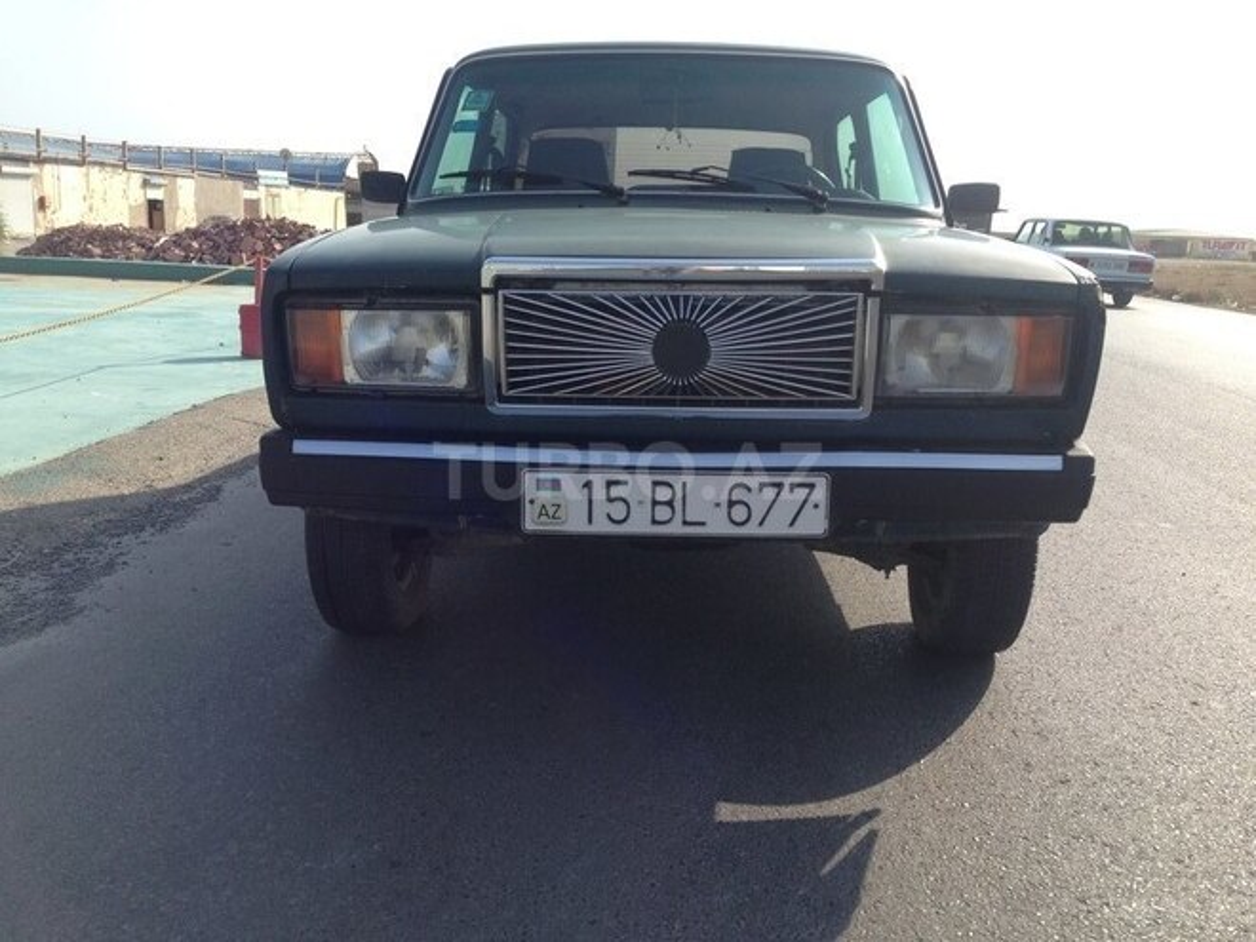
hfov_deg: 55.4
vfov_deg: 42.9
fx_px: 1197
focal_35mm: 33
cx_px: 628
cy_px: 471
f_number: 2.4
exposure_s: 1/1022
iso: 50
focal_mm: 4.12
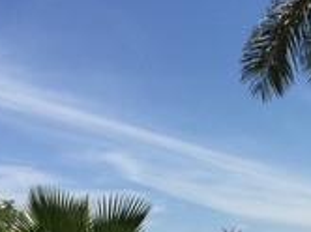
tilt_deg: +2.1
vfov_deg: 12.8
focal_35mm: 112
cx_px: 422
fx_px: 1005
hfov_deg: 16.5
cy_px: 294
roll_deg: -0.9
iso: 32
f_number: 2.2
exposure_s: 1/2825
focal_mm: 4.15
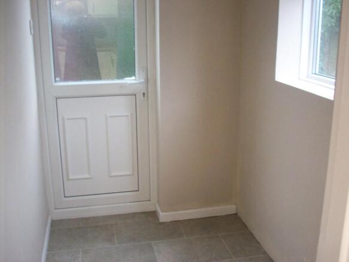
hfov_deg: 50.1
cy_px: 131
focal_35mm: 37
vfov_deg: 38.7
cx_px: 174
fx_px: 373
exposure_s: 1/8.7
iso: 160
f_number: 2.8
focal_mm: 6.2
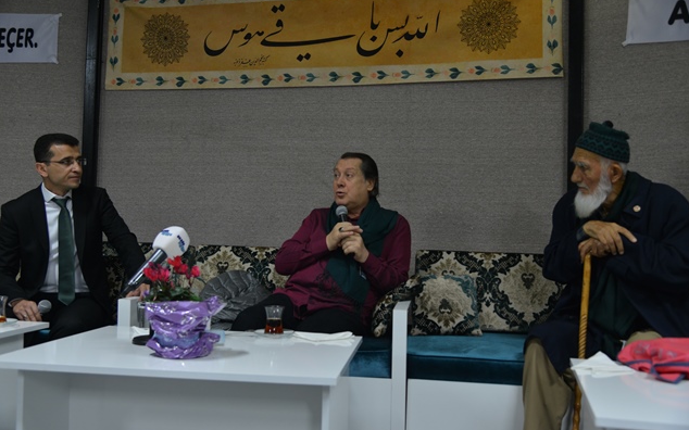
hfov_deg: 55.3
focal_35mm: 35
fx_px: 657
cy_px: 218
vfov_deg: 36.3
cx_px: 347
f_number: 4
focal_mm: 34
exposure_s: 1/100
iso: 1250
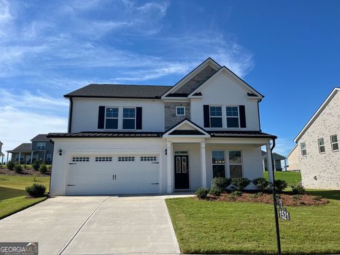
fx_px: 255
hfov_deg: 67.3
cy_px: 128
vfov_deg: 53.1
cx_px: 170
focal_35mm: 26
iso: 50
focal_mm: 5.1
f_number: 1.6
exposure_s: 1/3623
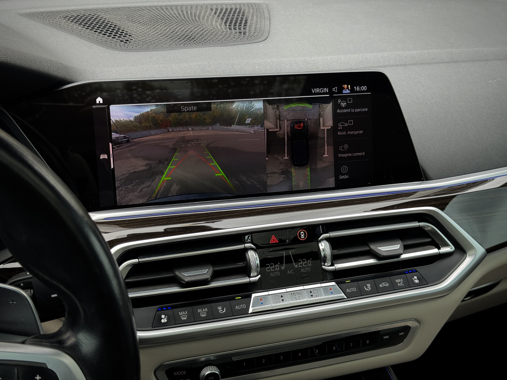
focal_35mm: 48
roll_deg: -1.9
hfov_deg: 39.7
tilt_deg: -24.0
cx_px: 254
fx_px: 703
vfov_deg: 30.3
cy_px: 190
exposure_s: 1/120
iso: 50
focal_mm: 6.76
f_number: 1.78
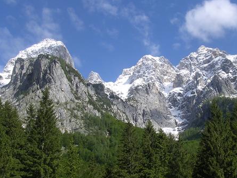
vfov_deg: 26.6
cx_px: 171
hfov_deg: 34.4
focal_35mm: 55
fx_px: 377
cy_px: 102
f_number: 5.6
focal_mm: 5.8
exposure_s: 1/288
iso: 100
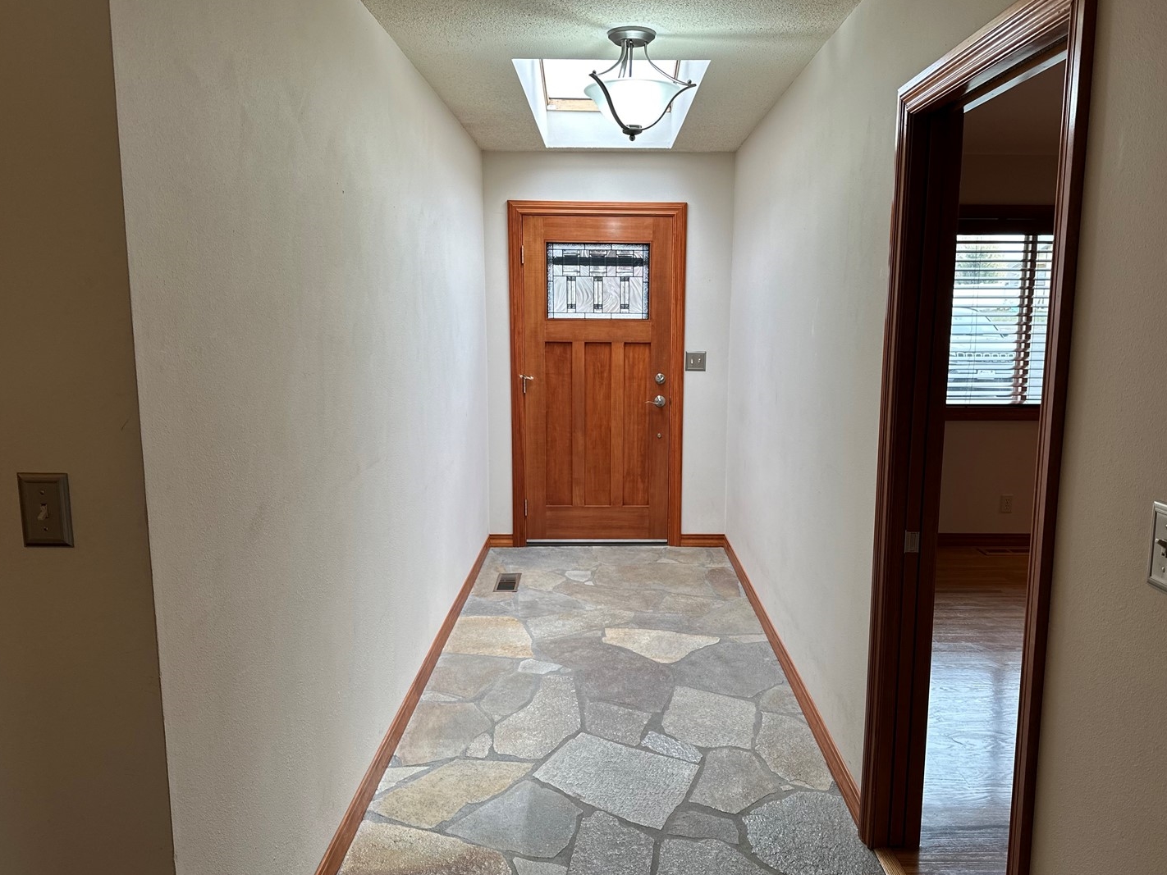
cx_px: 625
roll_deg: -1.0
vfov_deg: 51.4
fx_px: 910
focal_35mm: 27
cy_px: 447
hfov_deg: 65.2
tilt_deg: -8.7
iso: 80
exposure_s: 1/120
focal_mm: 6.86
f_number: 1.78
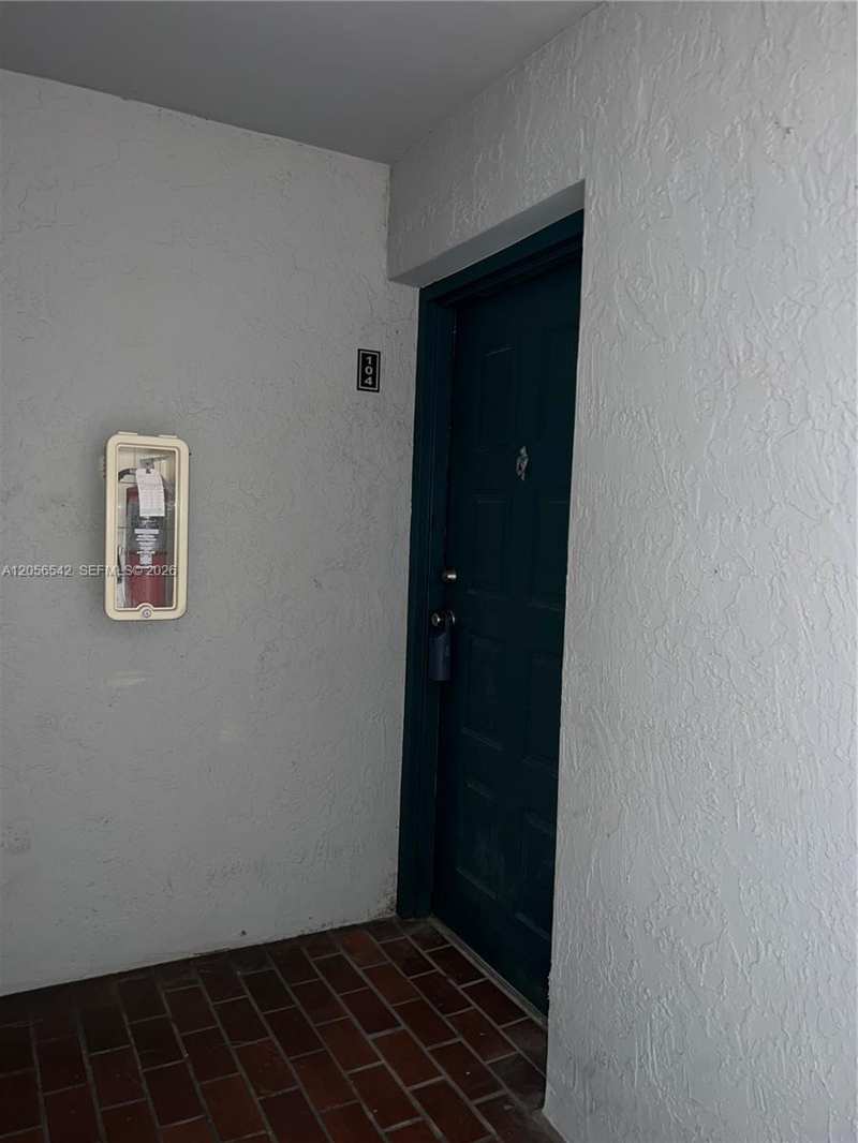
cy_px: 572
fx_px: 859
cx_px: 429
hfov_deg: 53.1
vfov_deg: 67.3
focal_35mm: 26
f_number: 1.5
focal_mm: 5.7
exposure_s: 1/4
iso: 40
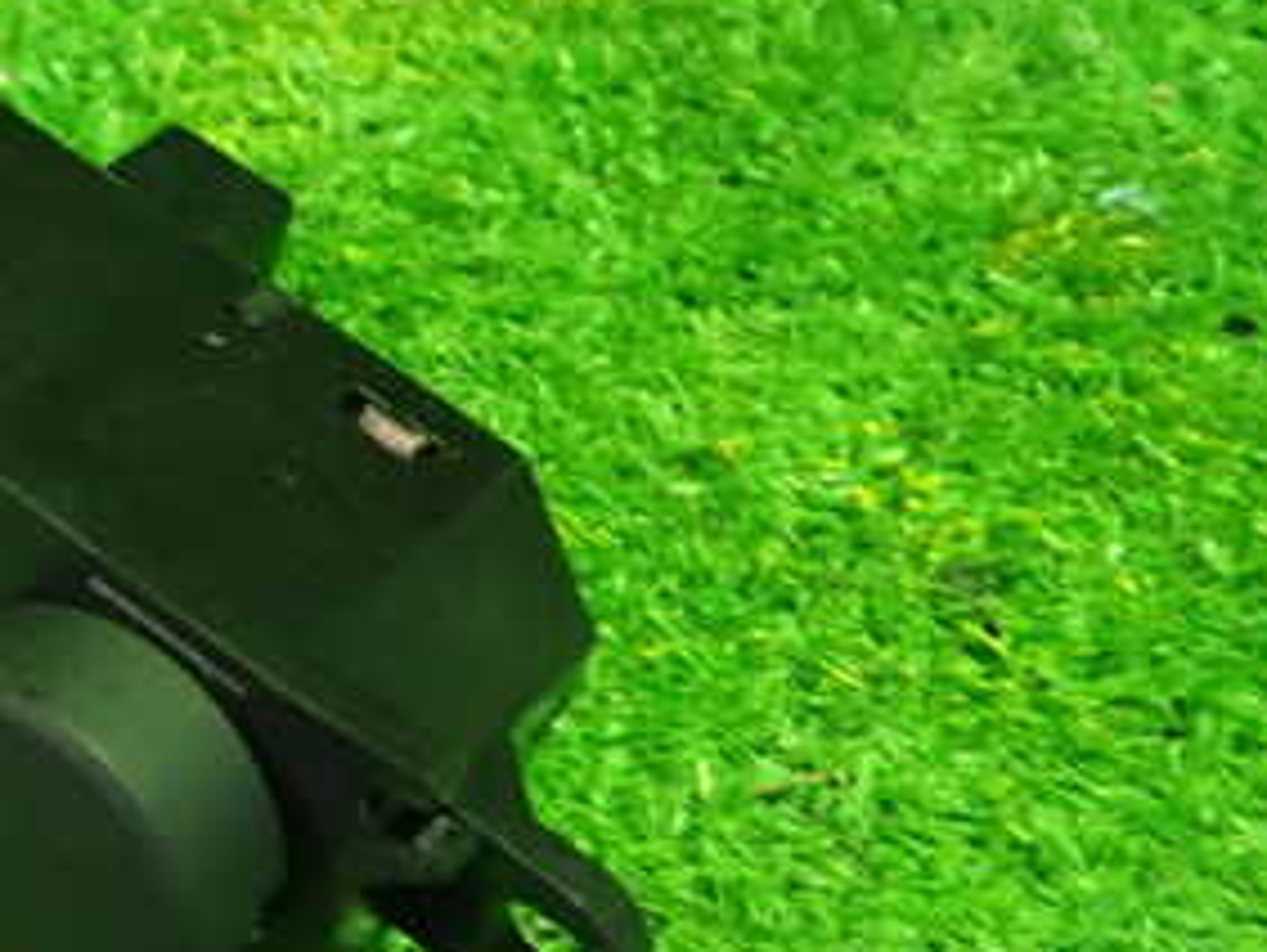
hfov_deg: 26.7
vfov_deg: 21.6
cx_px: -54
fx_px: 2491
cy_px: 552
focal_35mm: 68
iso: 800
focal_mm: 5.79
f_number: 2.4
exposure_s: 1/20
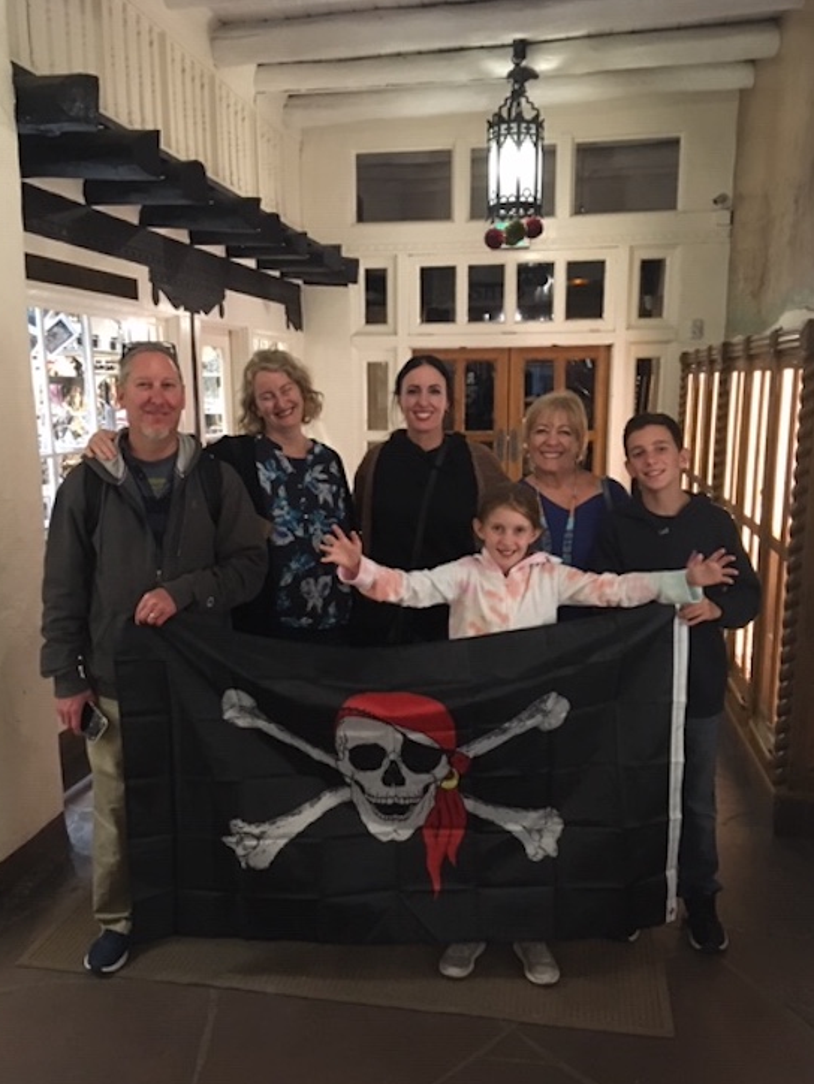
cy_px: 580
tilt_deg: -11.8
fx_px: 1003
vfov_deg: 56.8
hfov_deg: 44.1
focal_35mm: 32
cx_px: 380
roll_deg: +0.4
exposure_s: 1/15
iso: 320
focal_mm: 4.15
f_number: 2.2
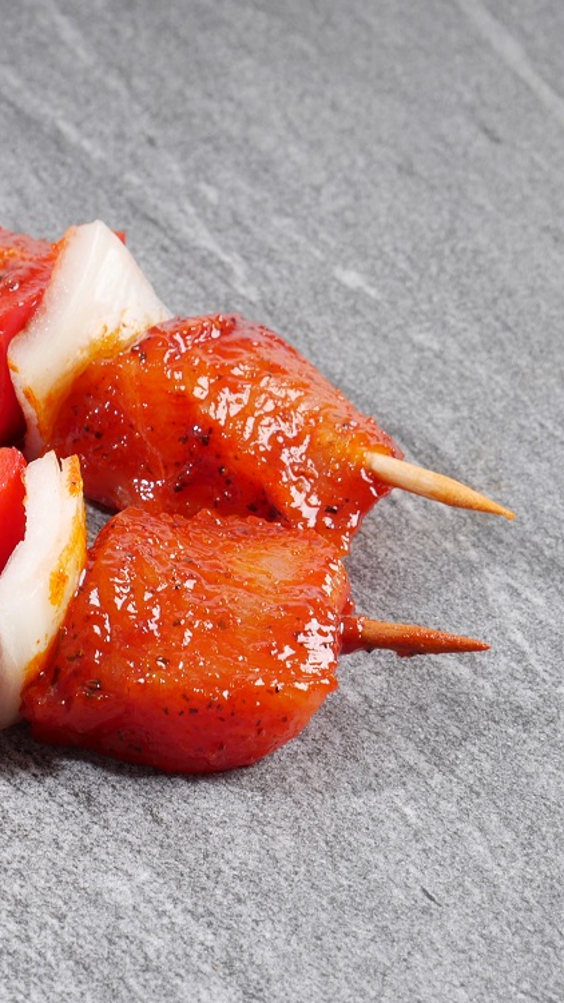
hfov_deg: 6.0
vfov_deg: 10.8
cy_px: 514
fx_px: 5322
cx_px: -61
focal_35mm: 200
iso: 200
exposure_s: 1/160
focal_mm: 60
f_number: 8
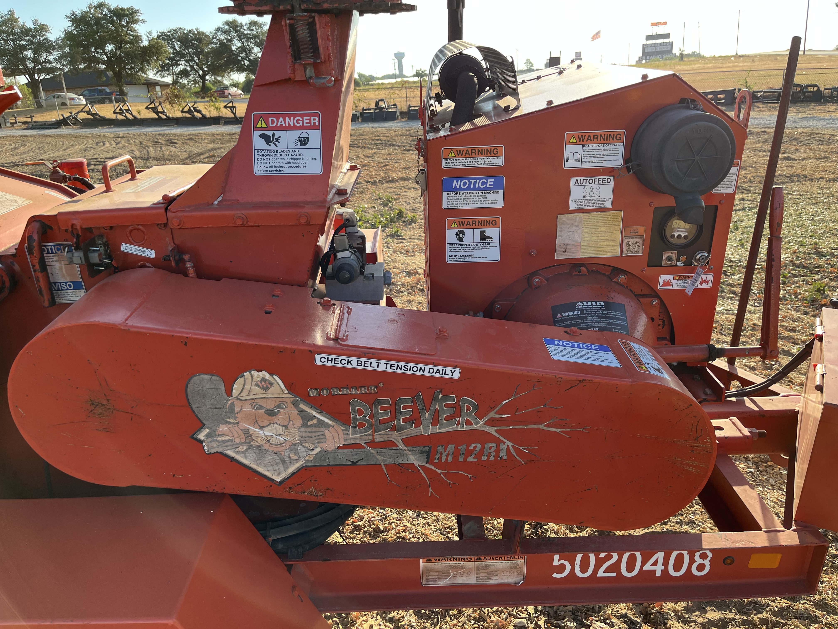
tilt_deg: -19.0
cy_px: 314
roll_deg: +4.8
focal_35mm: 26
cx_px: 419
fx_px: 629
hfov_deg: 67.3
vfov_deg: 53.1
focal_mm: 5.1
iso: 50
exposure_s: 1/727
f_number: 1.6
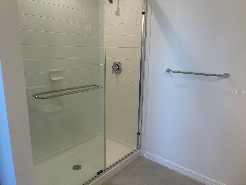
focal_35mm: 26
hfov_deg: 67.3
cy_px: 92
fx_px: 185
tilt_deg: -13.3
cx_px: 123
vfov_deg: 53.1
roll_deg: -1.3
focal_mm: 5.1
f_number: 1.6
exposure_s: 1/120
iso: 64
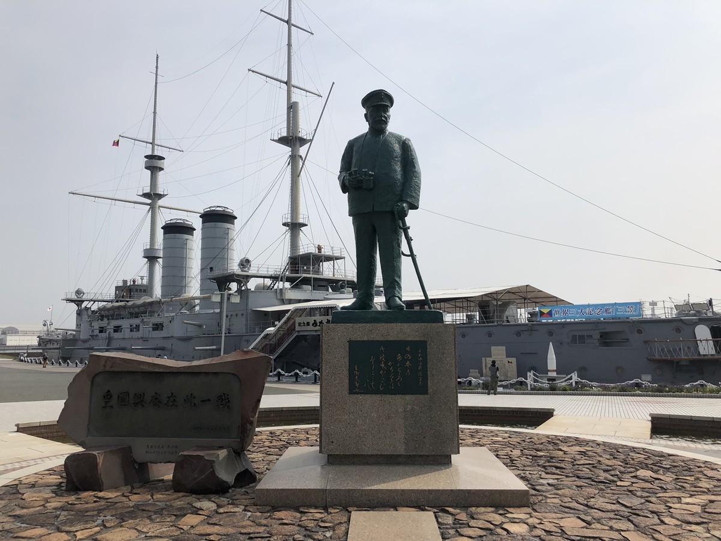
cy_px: 270
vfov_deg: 49.7
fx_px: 583
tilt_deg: +7.6
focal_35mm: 28
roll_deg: +0.1
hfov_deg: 63.4
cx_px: 360
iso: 20
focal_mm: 3.99
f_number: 1.8
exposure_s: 1/6024
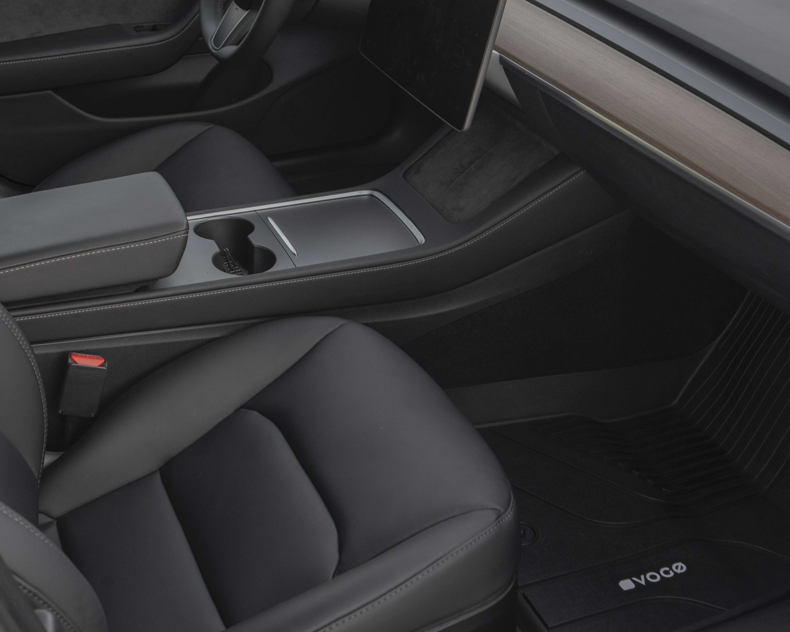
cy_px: 289
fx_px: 1169
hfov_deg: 37.3
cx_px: 398
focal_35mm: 50
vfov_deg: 30.2
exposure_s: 1/50
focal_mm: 35
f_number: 8
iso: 800
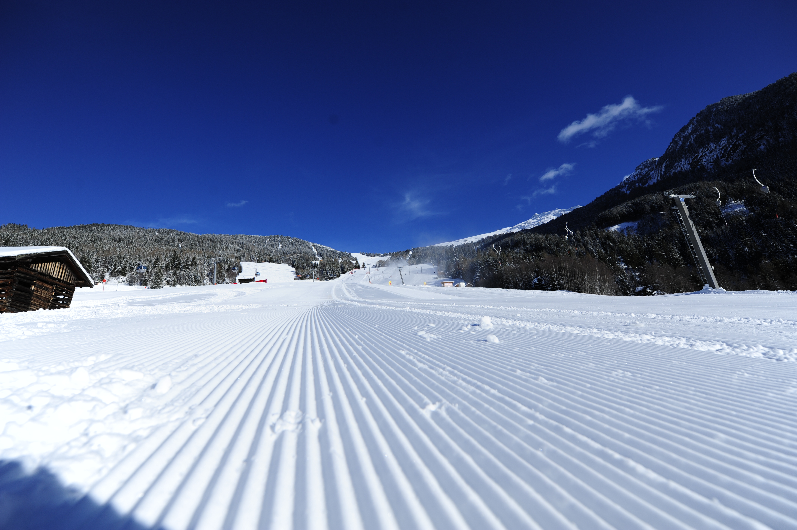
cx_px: 398
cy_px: 265
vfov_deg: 81.1
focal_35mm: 14
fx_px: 310
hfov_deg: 104.3
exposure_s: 1/3000
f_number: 5.6
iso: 250
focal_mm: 14
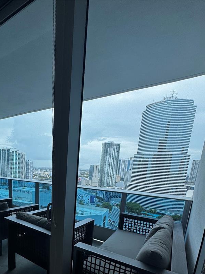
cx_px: 64
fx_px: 166
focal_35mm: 21
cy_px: 204
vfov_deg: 73.6
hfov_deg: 61.4
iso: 40
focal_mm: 2.22
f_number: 2.2
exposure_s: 1/346
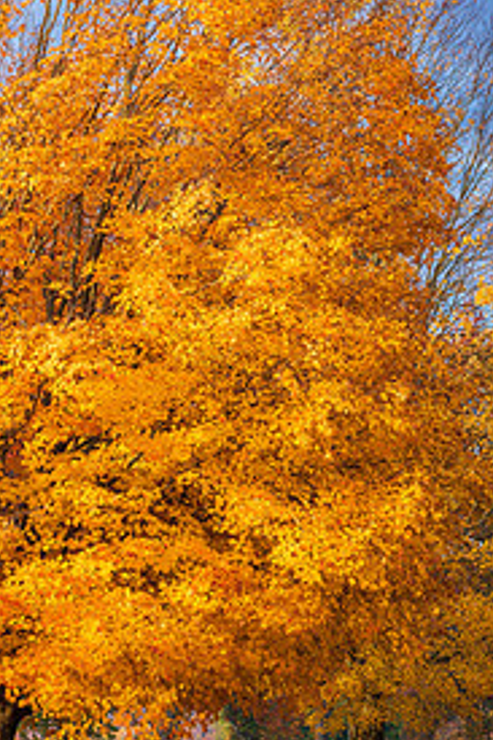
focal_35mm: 139
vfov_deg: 14.8
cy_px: 318
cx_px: 119
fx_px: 2859
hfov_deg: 9.8
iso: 64
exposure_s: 1/25
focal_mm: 85
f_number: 8
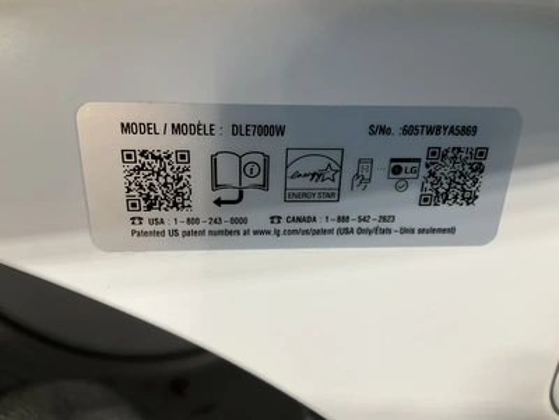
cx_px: 280
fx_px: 468
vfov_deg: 48.2
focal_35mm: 29
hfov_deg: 61.7
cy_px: 210
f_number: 1.8
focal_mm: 3
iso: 100
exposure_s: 1/60
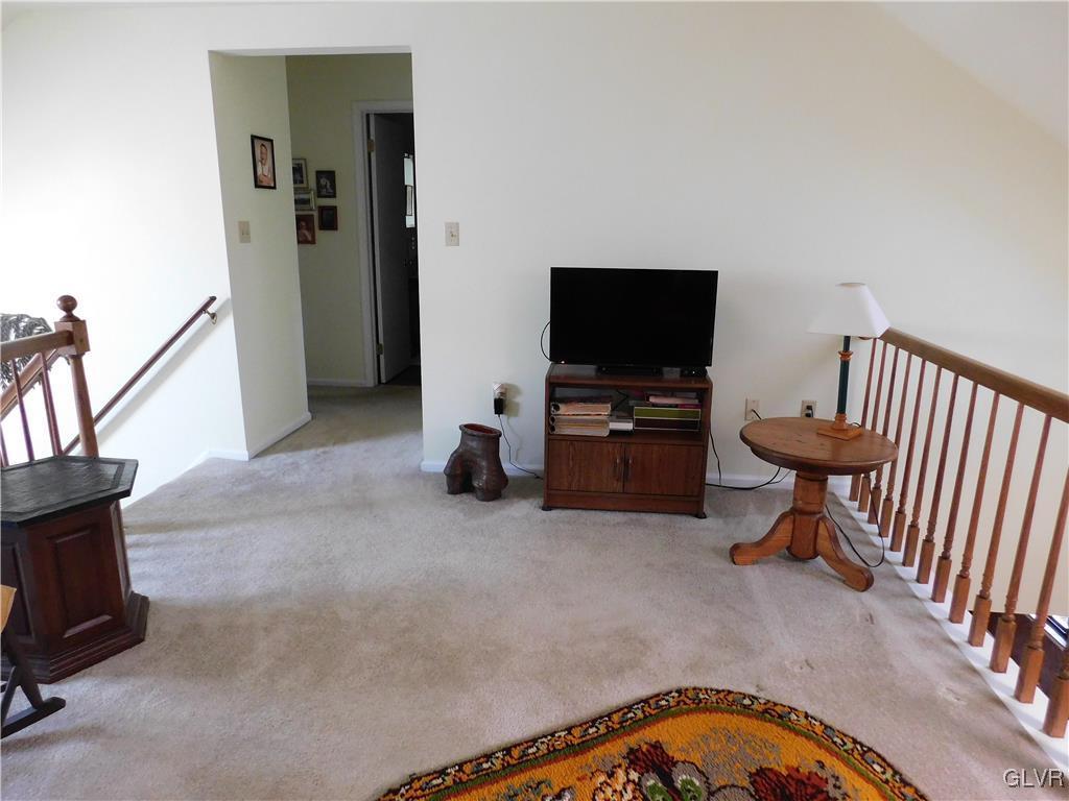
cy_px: 400
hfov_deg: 73.9
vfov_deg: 58.9
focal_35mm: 23
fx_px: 710
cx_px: 534
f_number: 3
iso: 400
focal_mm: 4
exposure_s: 1/25
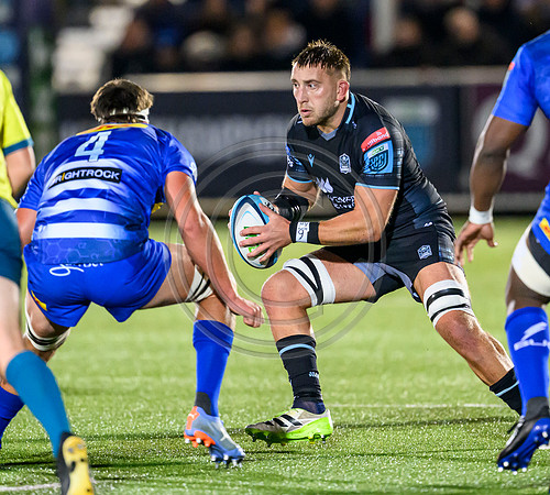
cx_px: 369
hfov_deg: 2.4
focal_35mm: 766
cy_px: 199
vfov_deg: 2.2
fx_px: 13107
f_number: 3.2
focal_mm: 400
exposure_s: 1/1000
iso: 8000
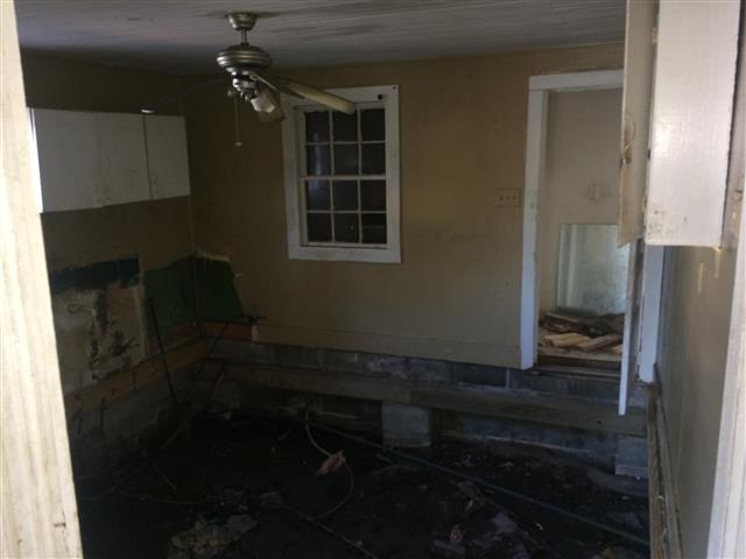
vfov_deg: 48.2
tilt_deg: -12.5
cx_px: 373
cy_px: 280
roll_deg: +0.9
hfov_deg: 61.7
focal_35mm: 29
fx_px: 625
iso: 160
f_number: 2.2
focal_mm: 4.15
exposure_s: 1/20
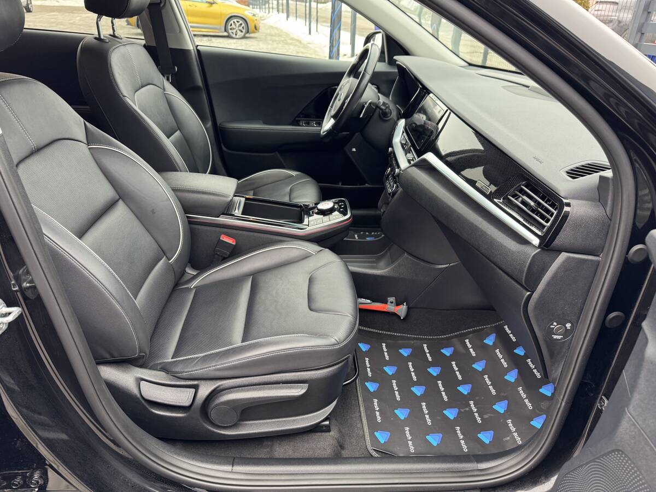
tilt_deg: -27.7
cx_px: 328
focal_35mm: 24
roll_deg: -1.3
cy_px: 246
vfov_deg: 56.8
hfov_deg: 71.6
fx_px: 455
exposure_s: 1/106
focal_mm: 6.76
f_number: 1.78
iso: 200
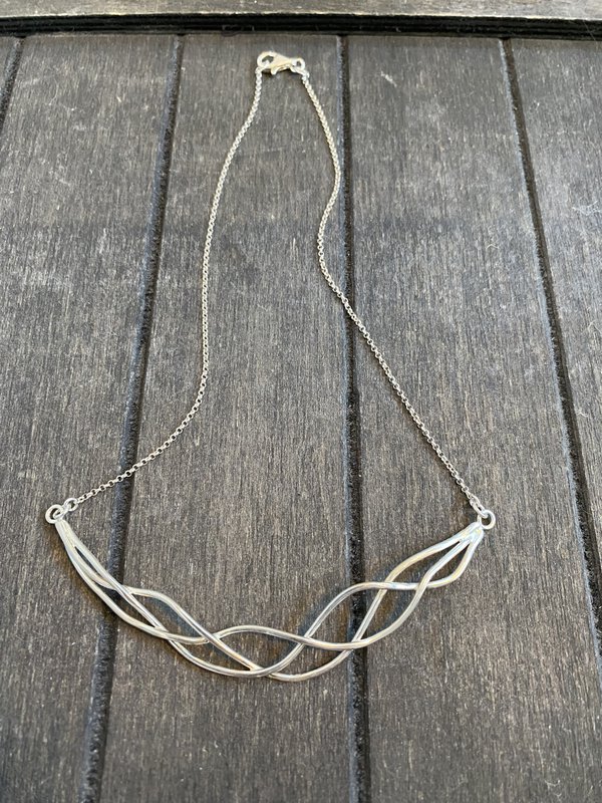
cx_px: 301
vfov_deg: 67.3
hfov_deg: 53.1
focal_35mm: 26
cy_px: 402
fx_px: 603
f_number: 1.8
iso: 400
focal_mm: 4.25
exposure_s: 1/50
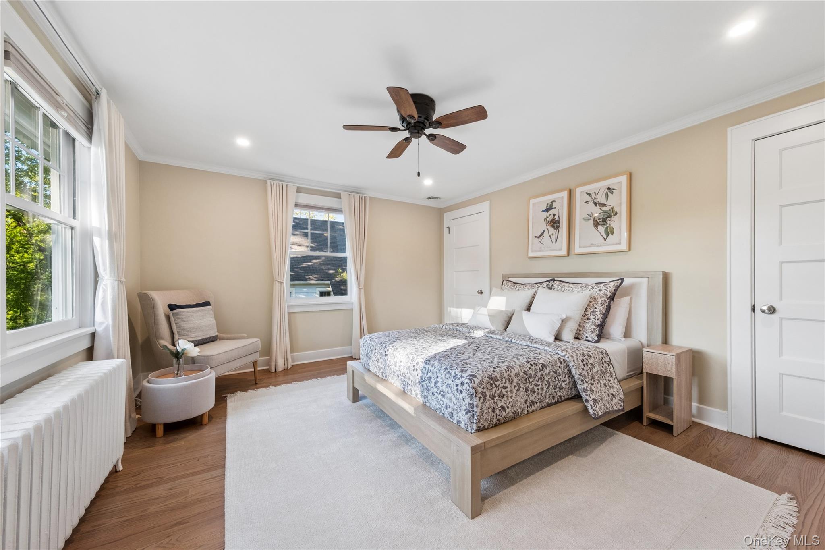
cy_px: 275
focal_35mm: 13
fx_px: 298
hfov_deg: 108.3
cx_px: 412
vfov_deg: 85.4
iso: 320
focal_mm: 8.4
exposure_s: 1/8
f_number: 11
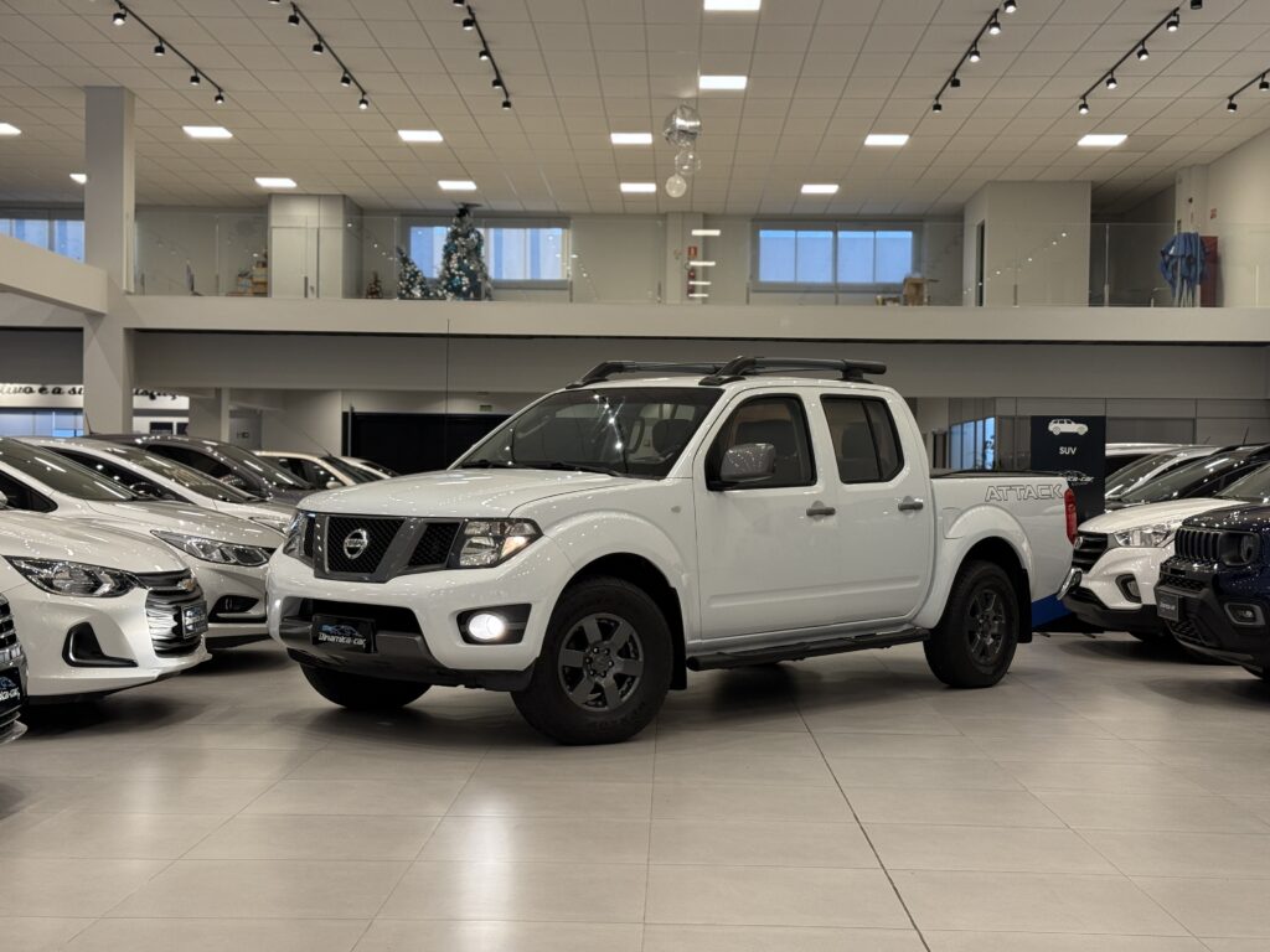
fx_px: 1761
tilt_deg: +0.0
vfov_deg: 30.3
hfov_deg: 39.7
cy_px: 476
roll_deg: -0.7
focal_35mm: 48
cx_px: 635
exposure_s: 1/60
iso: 100
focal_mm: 6.76
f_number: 1.78
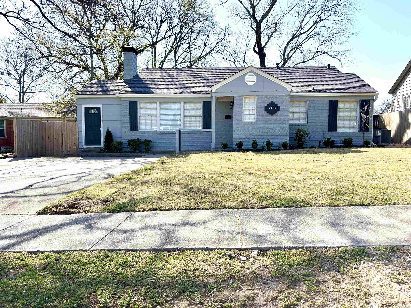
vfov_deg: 53.1
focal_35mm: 26
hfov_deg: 67.3
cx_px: 206
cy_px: 154
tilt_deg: -3.1
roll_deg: -0.9
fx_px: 309
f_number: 1.6
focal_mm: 5.96
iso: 50
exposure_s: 1/1912
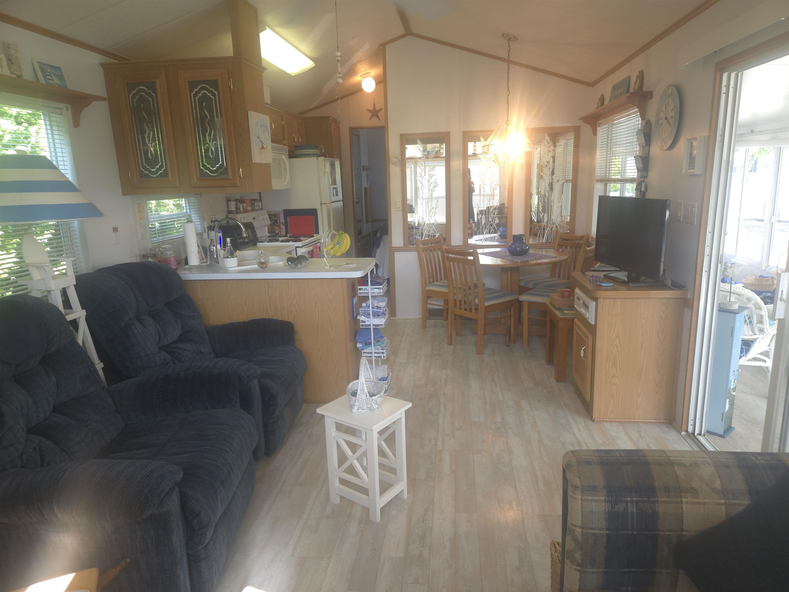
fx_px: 524
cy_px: 296
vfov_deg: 58.9
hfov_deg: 73.9
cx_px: 394
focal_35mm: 23
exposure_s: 1/60
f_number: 1.8
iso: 80
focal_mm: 5.4
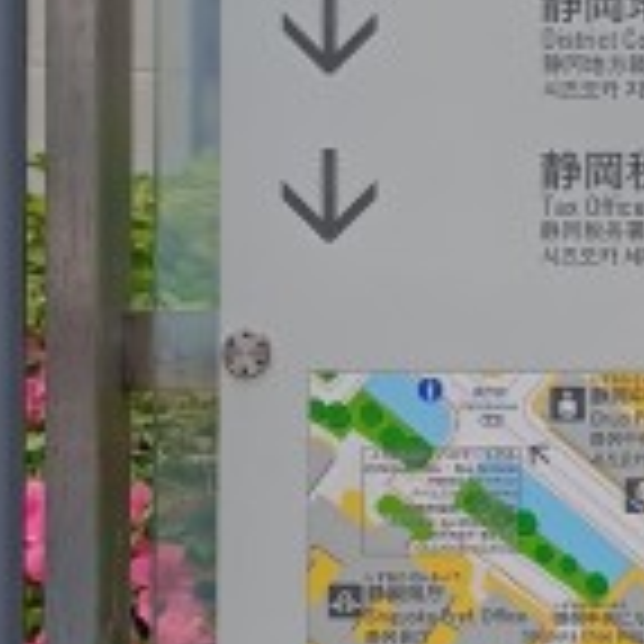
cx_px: 725
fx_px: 2399
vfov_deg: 15.3
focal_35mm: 114
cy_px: 284
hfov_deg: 14.9
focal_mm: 6.14
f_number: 1.65
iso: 50
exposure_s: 1/216
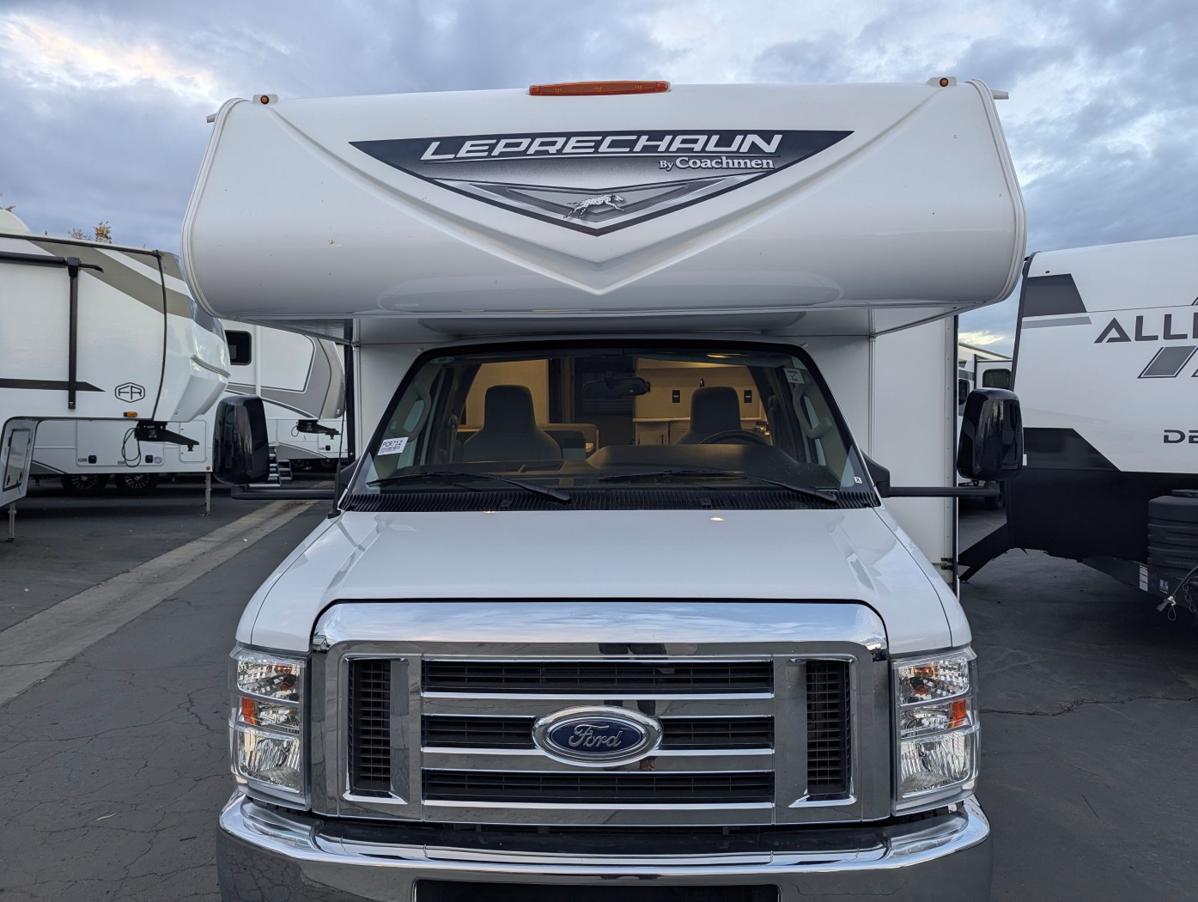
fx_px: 832
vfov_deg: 56.9
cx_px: 599
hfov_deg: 71.5
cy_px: 451
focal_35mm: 24
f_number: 1.85
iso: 48
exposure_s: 1/55.5
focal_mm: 6.81
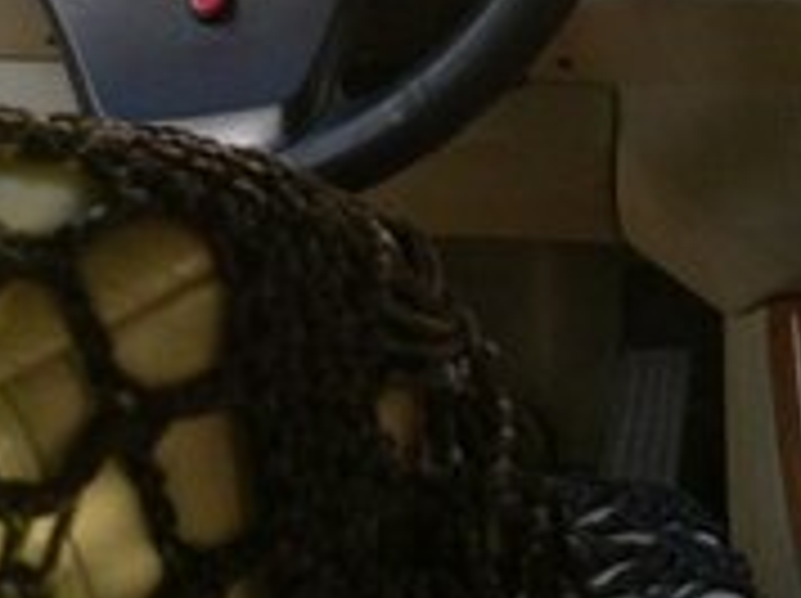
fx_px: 3004
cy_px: -209
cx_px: 999
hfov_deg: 14.6
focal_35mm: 130
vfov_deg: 11.1
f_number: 2.8
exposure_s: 1/80
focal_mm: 5.8
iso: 100
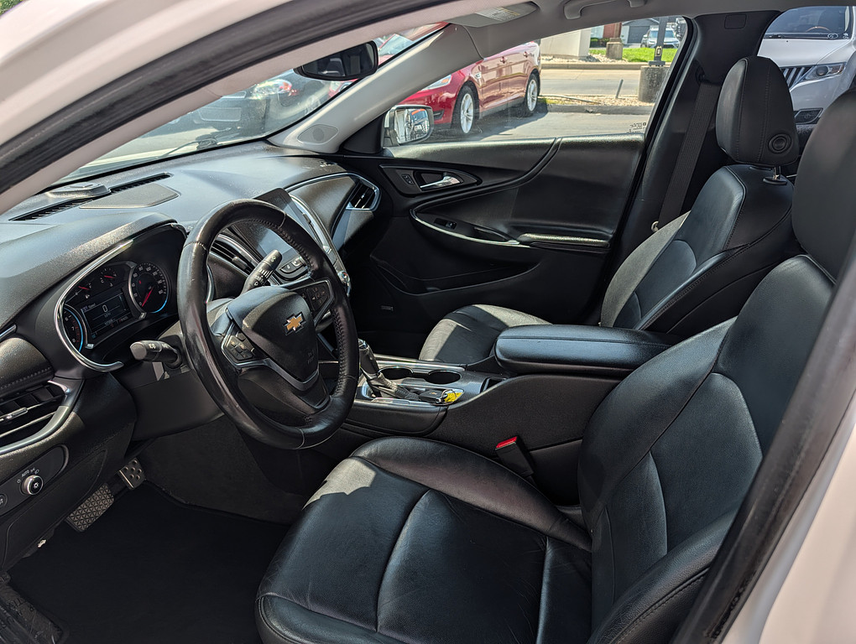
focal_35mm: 24
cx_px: 428
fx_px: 594
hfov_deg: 71.5
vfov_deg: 56.9
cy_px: 322
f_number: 1.68
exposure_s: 1/5263
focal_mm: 6.9
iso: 19
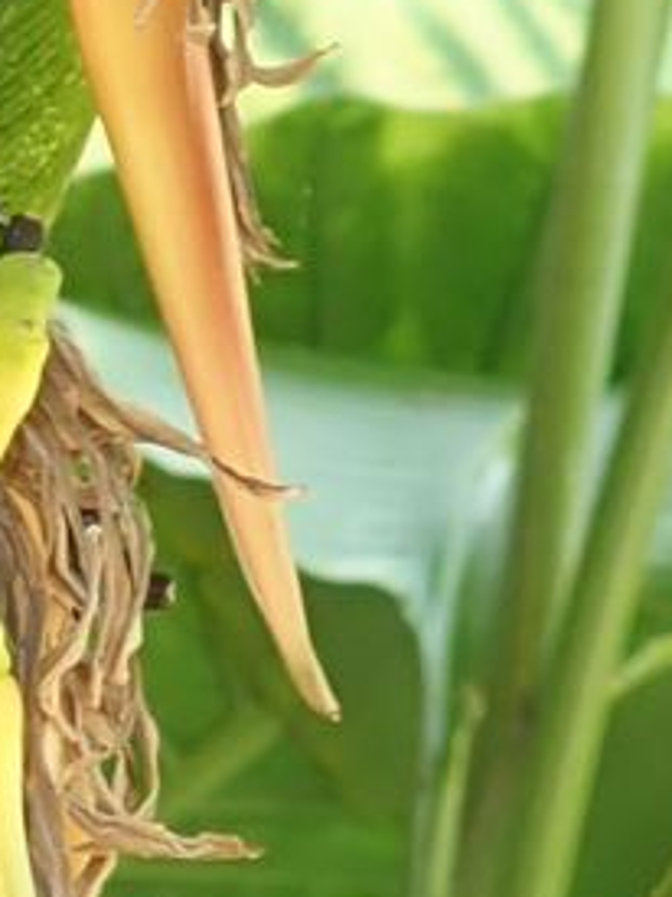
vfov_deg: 9.1
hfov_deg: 6.7
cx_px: -290
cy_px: 137
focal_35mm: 218
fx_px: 5647
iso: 125
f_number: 2.3
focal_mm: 5.5
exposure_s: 1/125
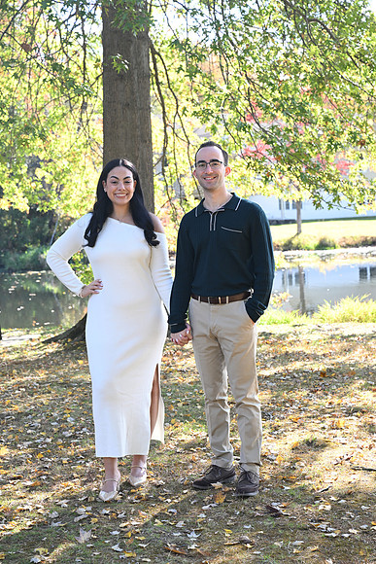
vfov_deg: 28.8
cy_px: 282
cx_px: 188
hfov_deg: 19.5
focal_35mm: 70
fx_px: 1096
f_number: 6.3
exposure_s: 1/80
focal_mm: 70
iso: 200
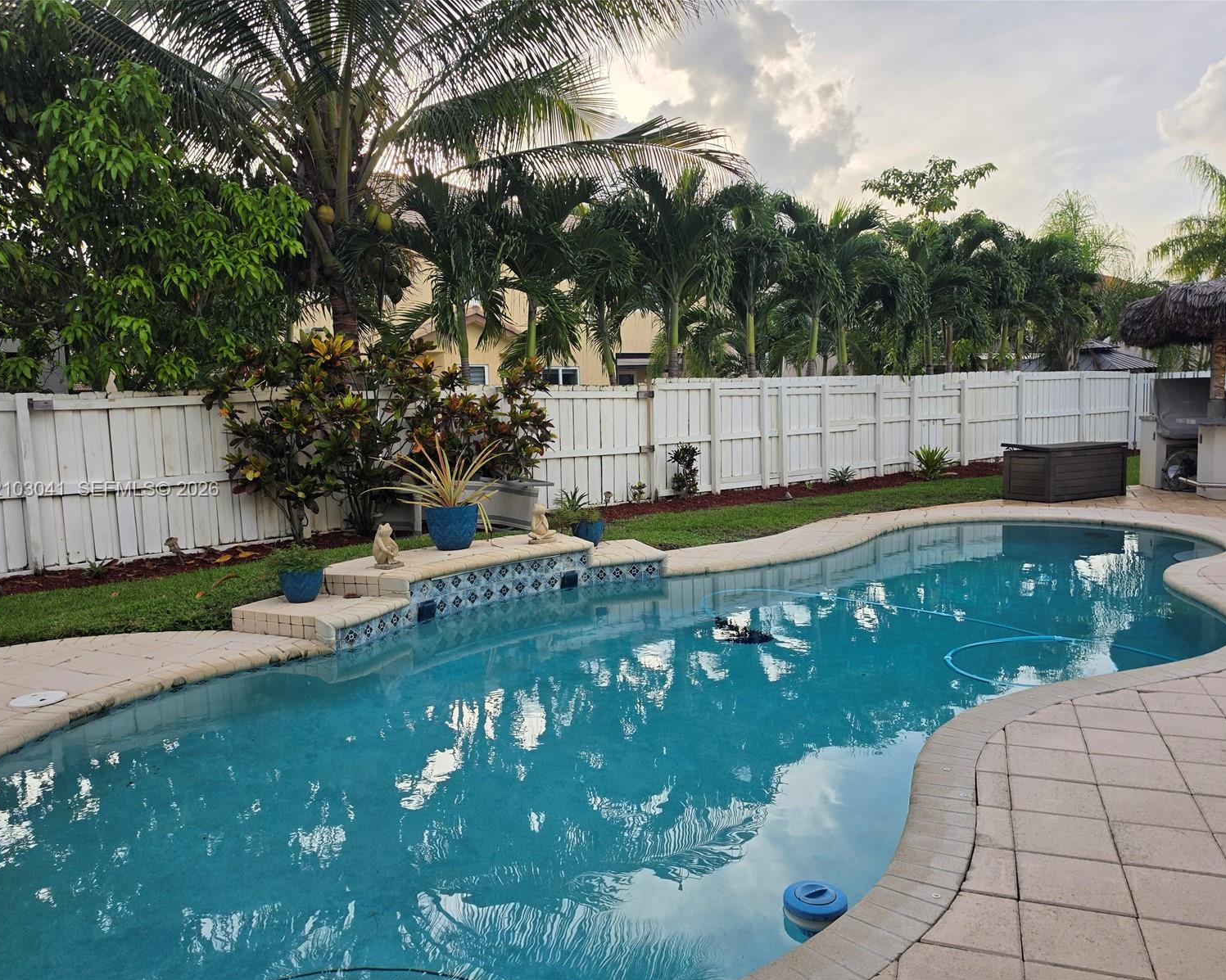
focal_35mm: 24
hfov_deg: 70.3
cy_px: 490
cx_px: 619
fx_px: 871
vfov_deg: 58.8
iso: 64
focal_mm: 6.5
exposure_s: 1/4055
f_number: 1.4
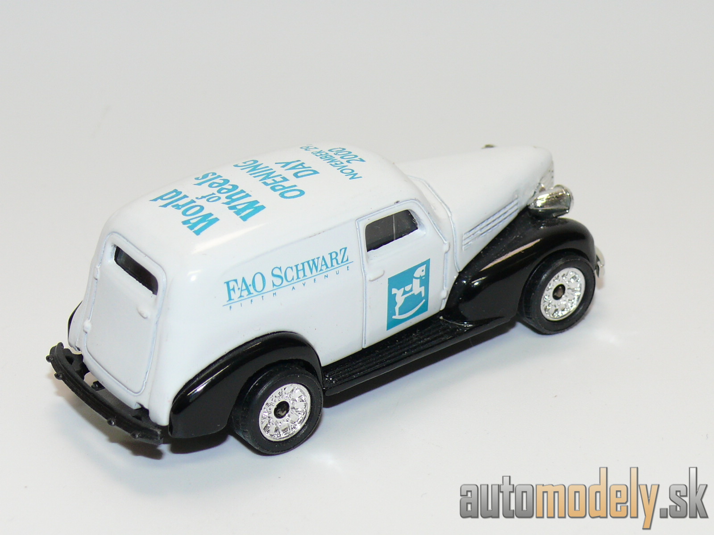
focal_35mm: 103
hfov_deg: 19.1
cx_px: 357
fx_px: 2125
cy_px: 268
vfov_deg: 14.4
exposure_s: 1/30
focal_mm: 13.5
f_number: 4
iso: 100
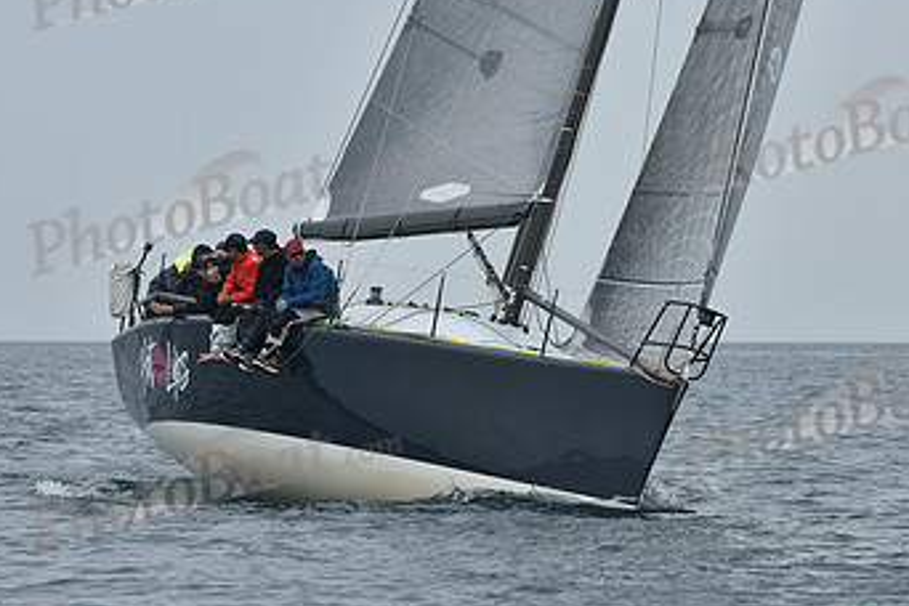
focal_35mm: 339
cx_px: 542
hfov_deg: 6.1
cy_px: 307
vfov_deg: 4.1
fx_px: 8559
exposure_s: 1/800
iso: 250
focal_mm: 200
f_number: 8
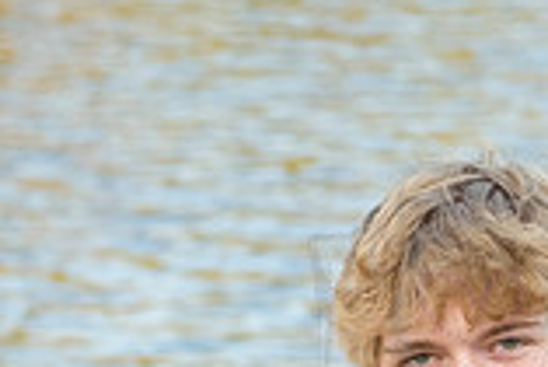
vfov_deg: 5.5
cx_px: 485
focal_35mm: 246
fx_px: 3748
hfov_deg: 8.3
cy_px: 626
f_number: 6.3
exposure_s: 1/640
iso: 800
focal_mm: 86
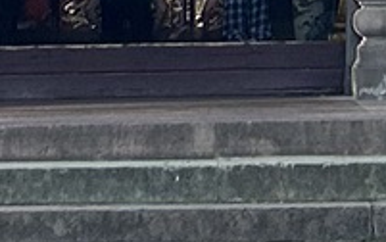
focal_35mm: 274
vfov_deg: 4.2
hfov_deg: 7.6
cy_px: -932
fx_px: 2885
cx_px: 267
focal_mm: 5.7
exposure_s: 1/1112
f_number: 1.5
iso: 50
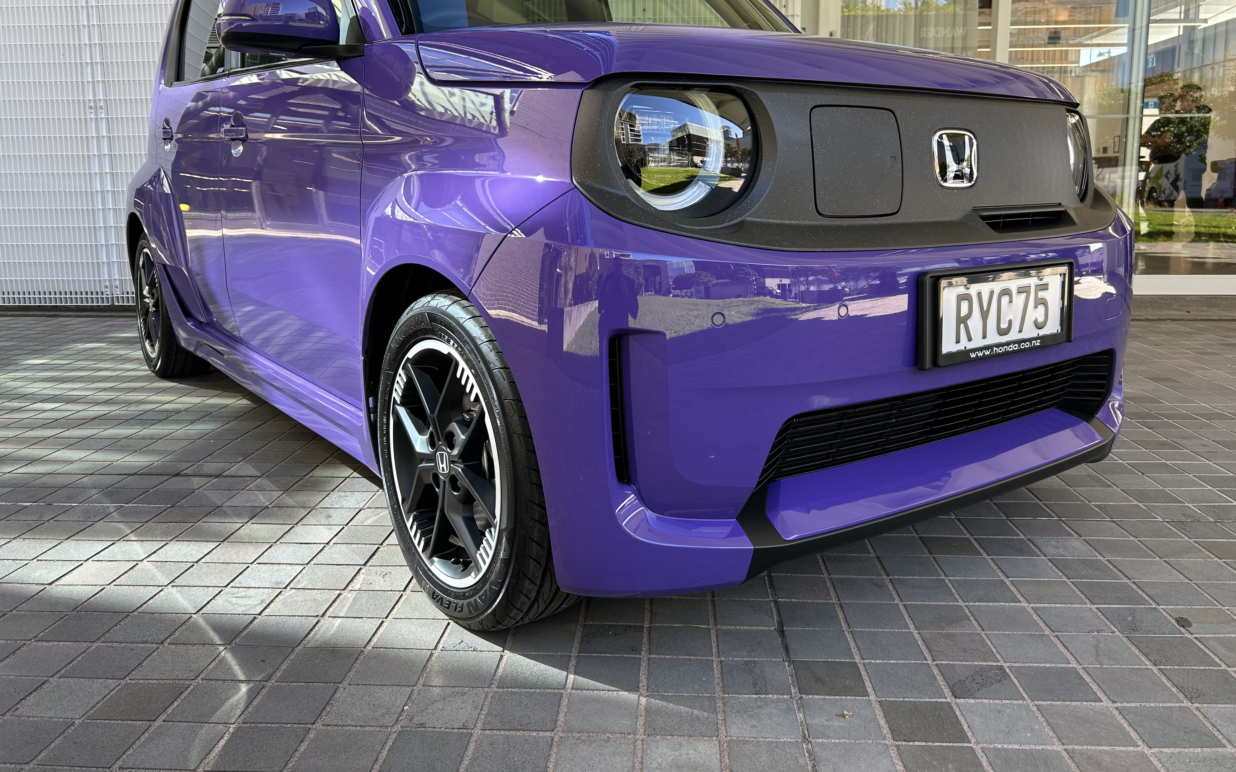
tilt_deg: -7.5
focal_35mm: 28
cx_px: 621
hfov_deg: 66.5
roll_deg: +0.5
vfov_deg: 44.3
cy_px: 306
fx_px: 943
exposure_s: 1/179
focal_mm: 5.7
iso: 40
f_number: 1.5
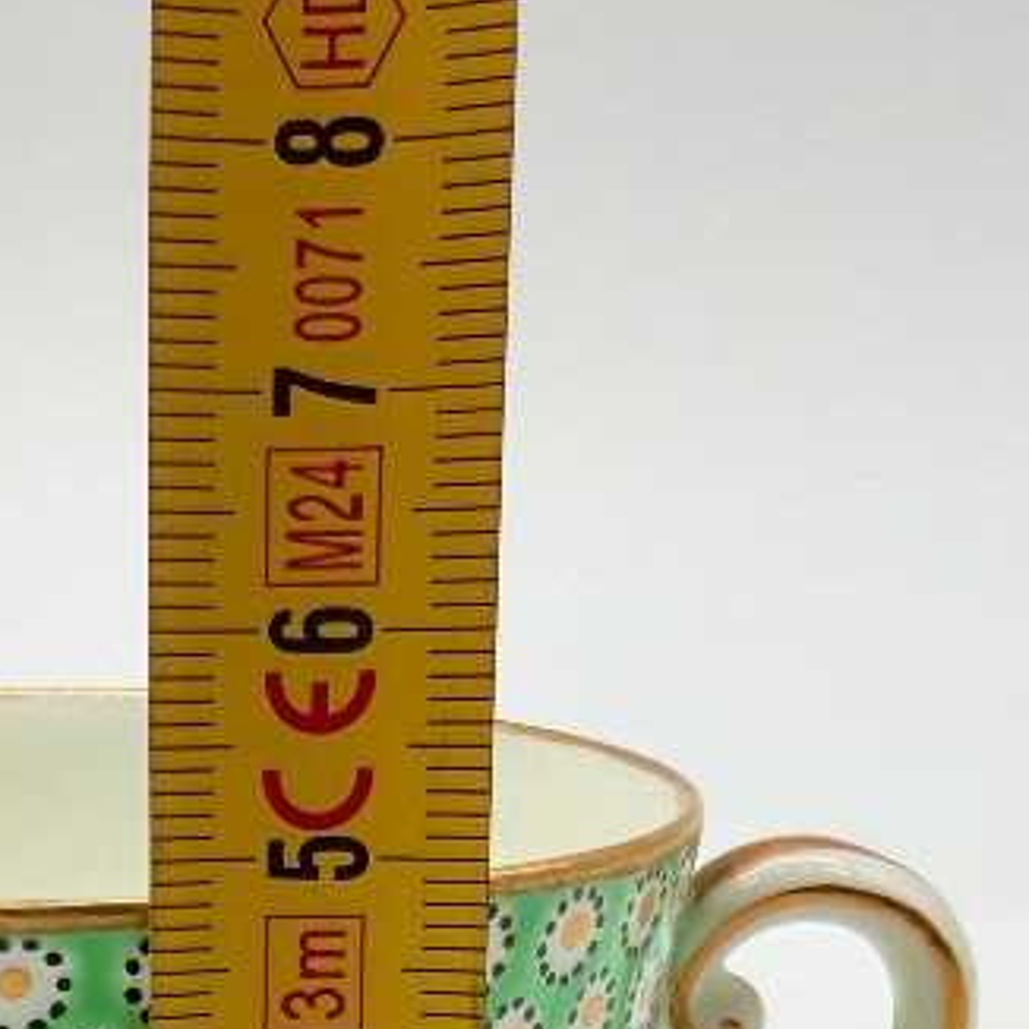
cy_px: 1174
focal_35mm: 78
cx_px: 28
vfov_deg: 20.9
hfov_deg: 21.5
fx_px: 2623
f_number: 2.2
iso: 50
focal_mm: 2.22
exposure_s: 1/507
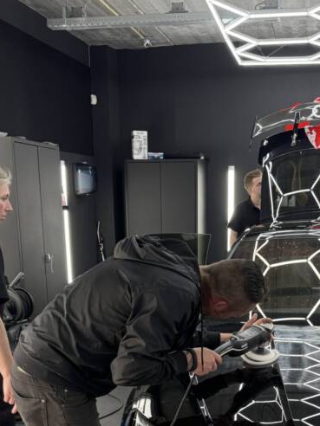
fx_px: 616
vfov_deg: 36.5
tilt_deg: -15.7
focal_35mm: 50
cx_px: 214
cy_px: 358
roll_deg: -0.3
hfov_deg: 28.9
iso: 200
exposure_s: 1/163
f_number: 1.78
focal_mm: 6.76
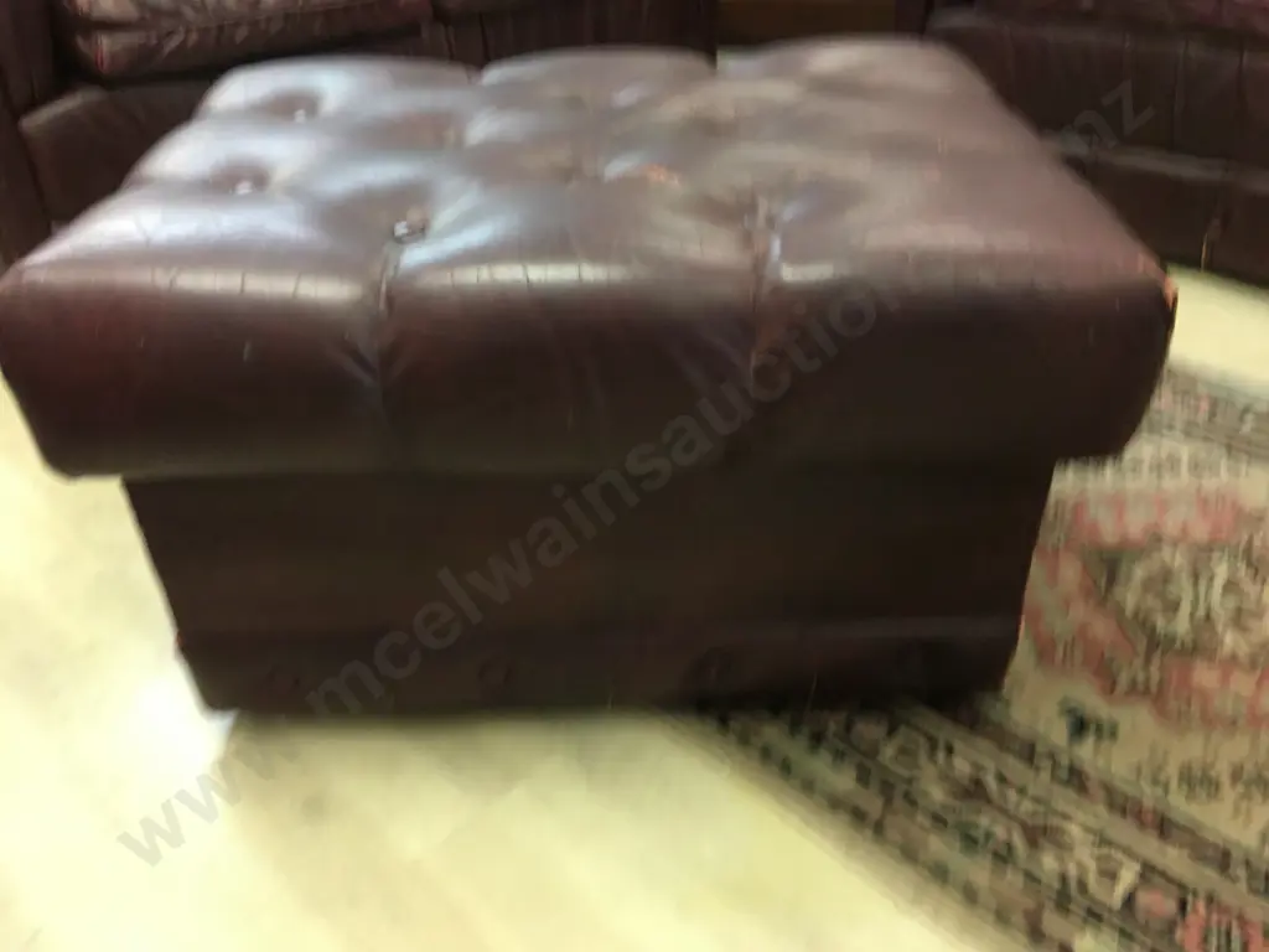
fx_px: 1063
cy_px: 476
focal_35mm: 29
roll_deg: -1.1
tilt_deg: -32.5
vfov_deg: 48.2
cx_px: 634
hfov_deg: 61.7
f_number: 2.2
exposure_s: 1/17
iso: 80
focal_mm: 4.15
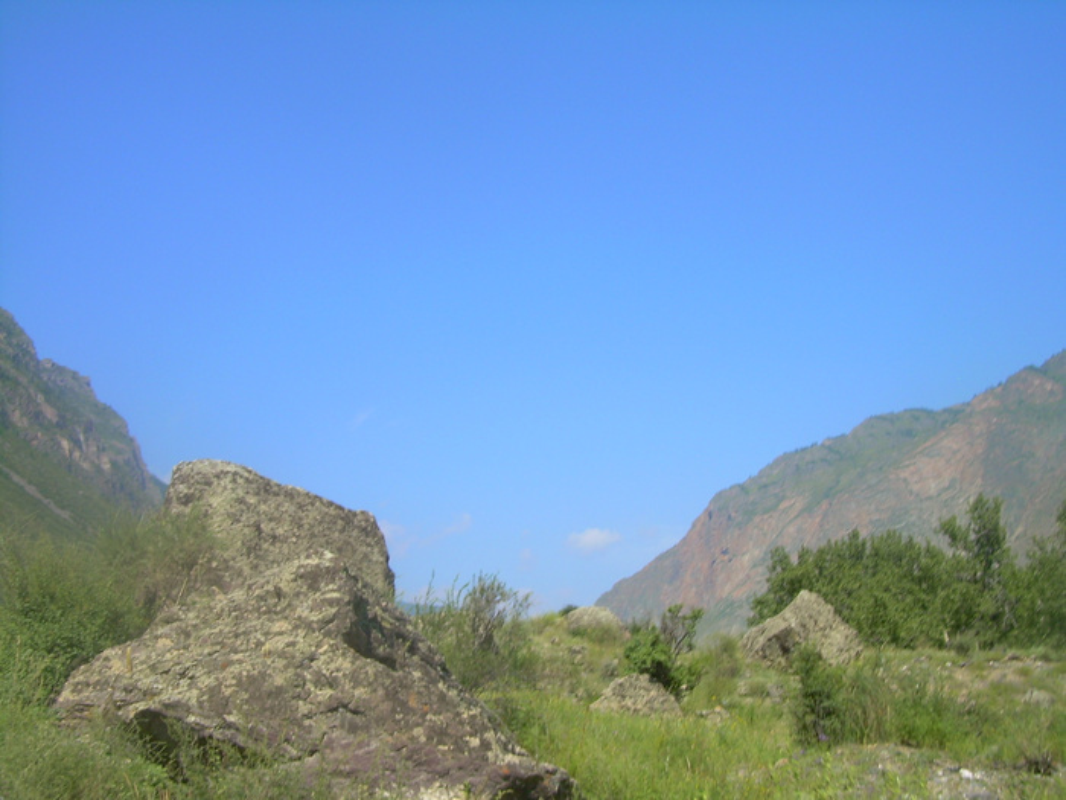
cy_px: 400
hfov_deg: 42.9
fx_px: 1355
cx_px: 533
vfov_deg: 32.9
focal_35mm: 44
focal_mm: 7.2
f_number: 4.8
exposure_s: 1/324
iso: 50
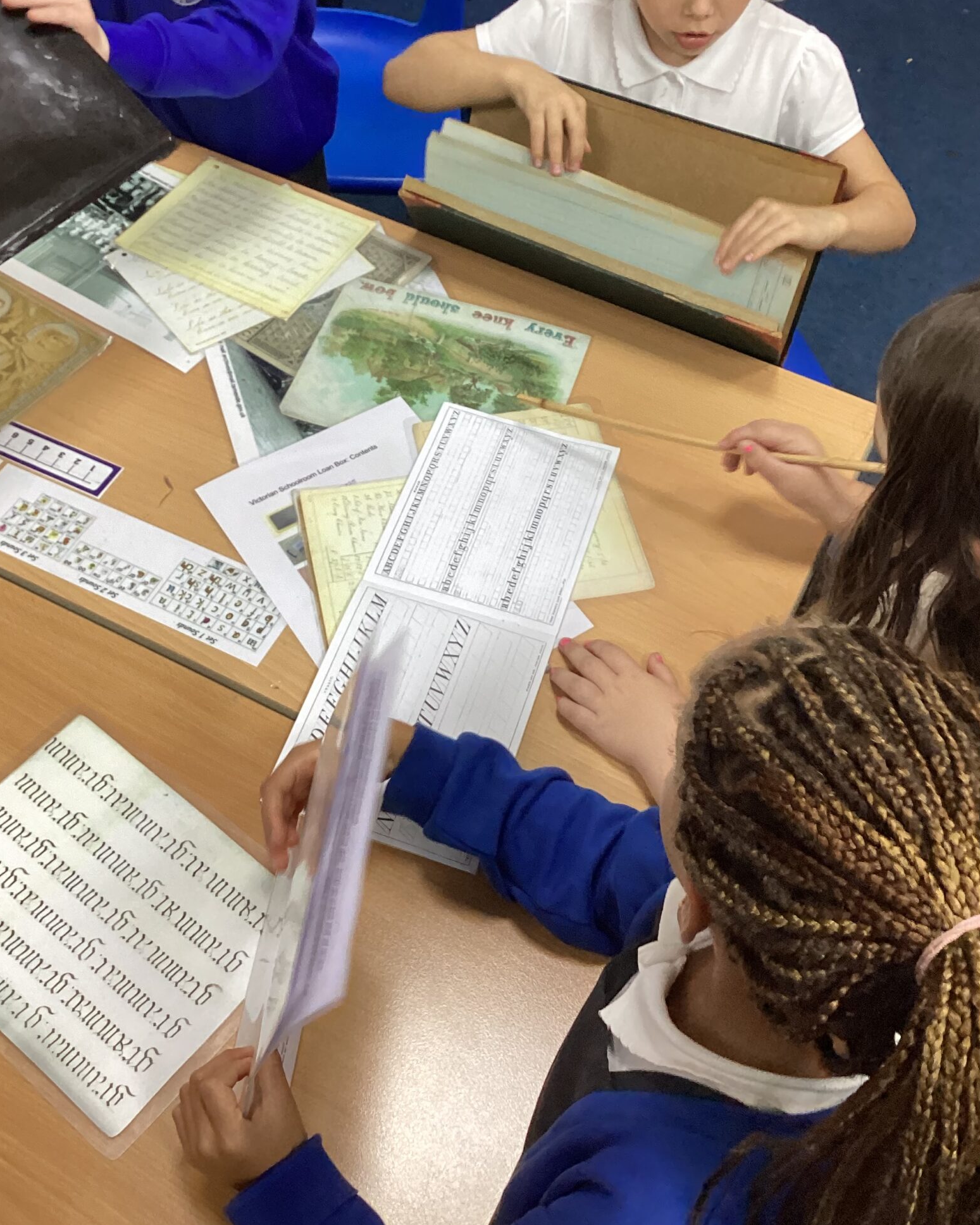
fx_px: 1451
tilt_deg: -49.7
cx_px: 473
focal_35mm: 40
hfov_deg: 37.3
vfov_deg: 45.4
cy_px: 453
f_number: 2.4
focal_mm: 3.3
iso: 125
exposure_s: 1/50
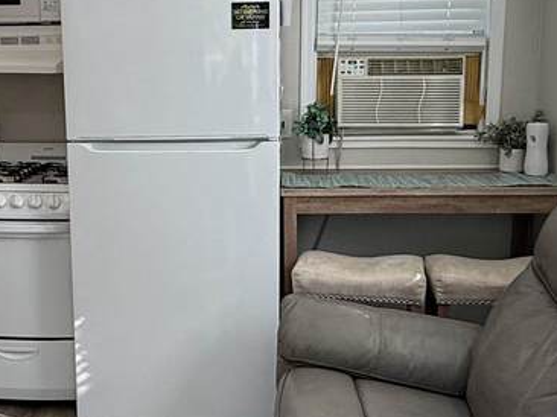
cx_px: 187
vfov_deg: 29.6
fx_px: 788
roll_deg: +0.8
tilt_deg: -7.7
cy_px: 184
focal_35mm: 49
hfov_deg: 38.5
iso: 125
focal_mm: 2.22
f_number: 2.2
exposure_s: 1/120
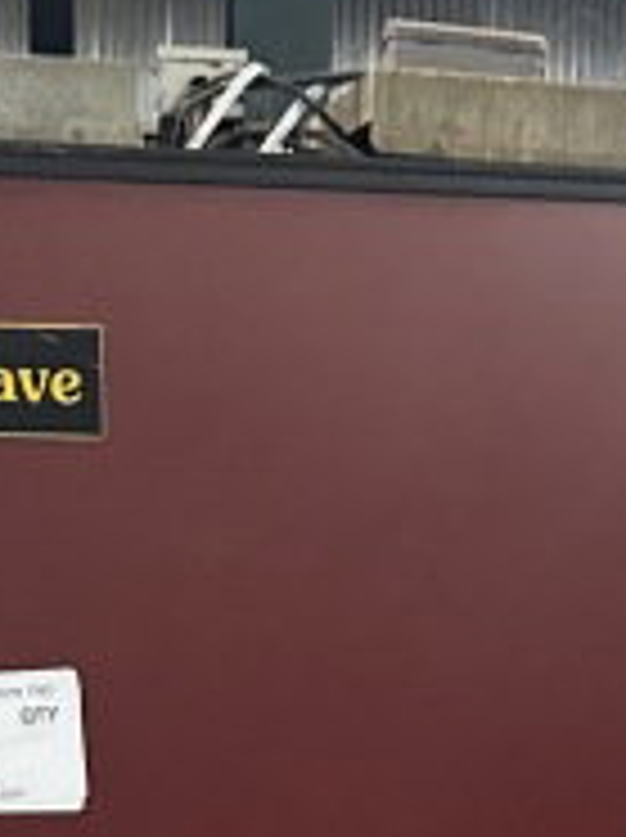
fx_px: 2538
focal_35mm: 105
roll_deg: -2.2
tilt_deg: -26.5
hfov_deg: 14.1
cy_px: 1654
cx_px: 333
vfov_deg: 15.3
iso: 500
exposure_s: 1/60
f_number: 1.78
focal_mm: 6.86
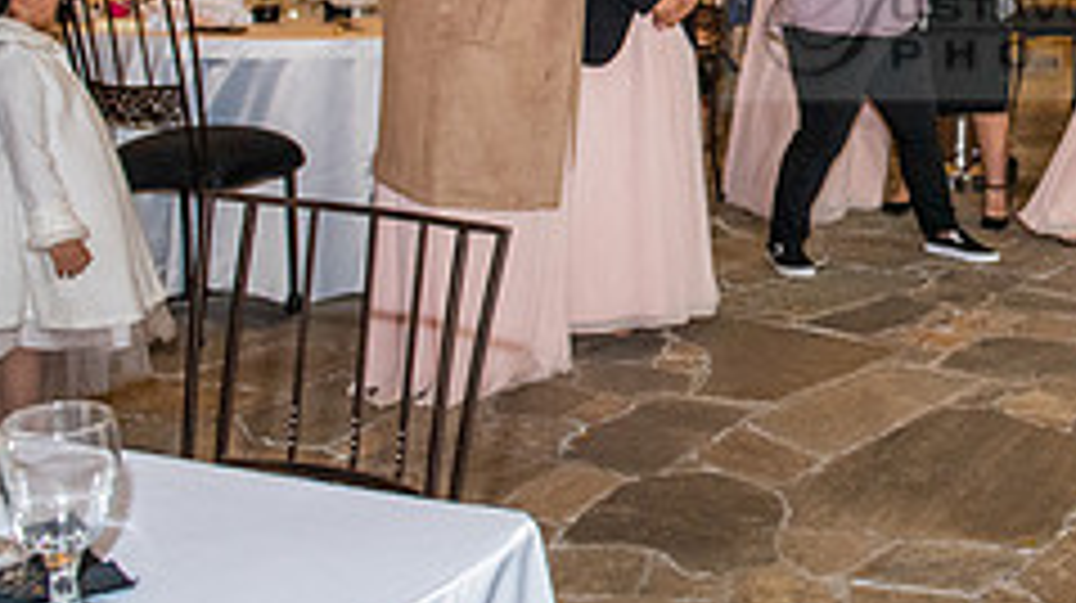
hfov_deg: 31.4
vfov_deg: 19.1
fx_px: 1739
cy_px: -7
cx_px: 1117
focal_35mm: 61
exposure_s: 1/160
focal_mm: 24
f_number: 4
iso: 1600
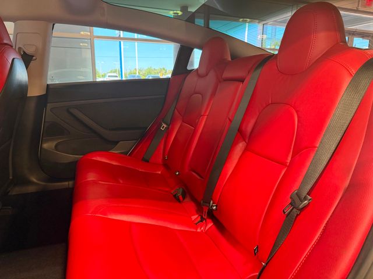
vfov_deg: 56.8
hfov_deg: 71.6
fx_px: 259
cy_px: 140
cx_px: 186
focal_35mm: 24
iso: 640
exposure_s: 1/40
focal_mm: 6.76
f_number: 1.78
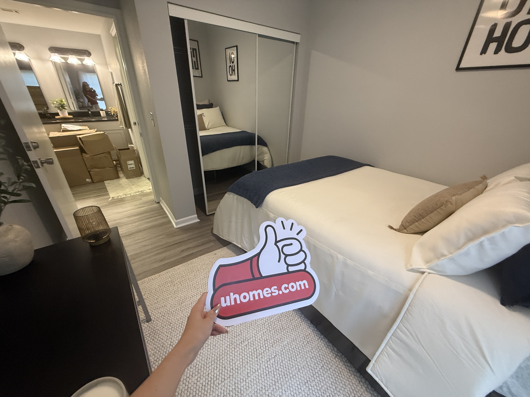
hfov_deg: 102.1
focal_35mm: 14
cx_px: 265
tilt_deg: -25.7
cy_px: 198
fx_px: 214
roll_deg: -0.4
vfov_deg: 85.7
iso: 250
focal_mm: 2.22
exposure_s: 1/60
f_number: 2.2
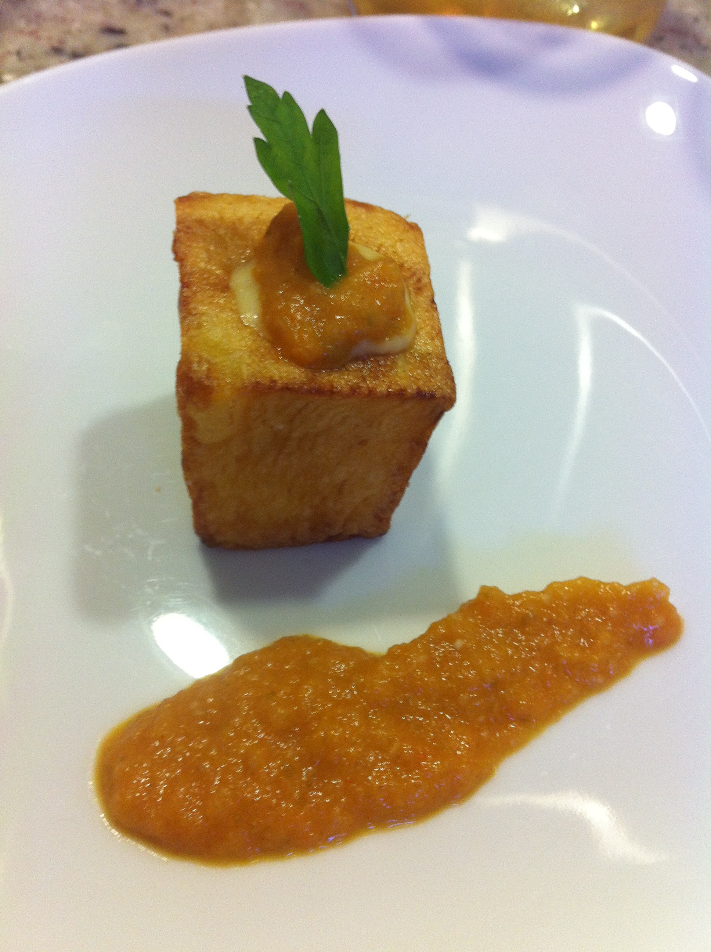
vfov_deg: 52.7
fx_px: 961
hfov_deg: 40.6
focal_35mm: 35
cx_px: 356
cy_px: 476
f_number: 2.8
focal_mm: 3.85
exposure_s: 1/15
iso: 100
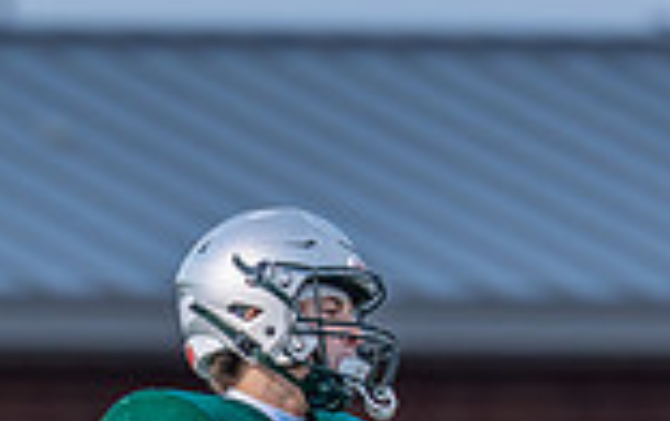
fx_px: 19017
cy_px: 530
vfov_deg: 1.3
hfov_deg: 2.0
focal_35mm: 1040
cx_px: 143
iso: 1250
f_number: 2.8
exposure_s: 1/1000
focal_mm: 200
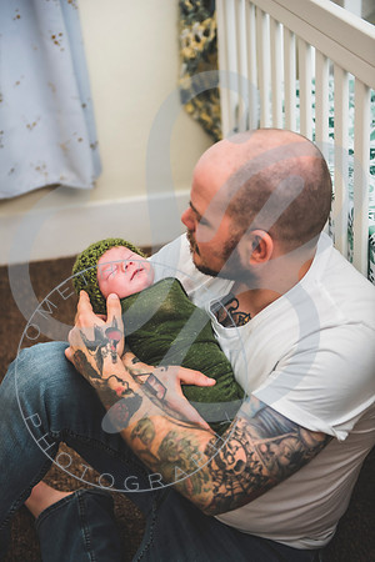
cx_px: 188
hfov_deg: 22.6
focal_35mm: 60
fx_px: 937
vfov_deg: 33.4
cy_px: 281
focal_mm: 60
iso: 640
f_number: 2.8
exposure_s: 1/160
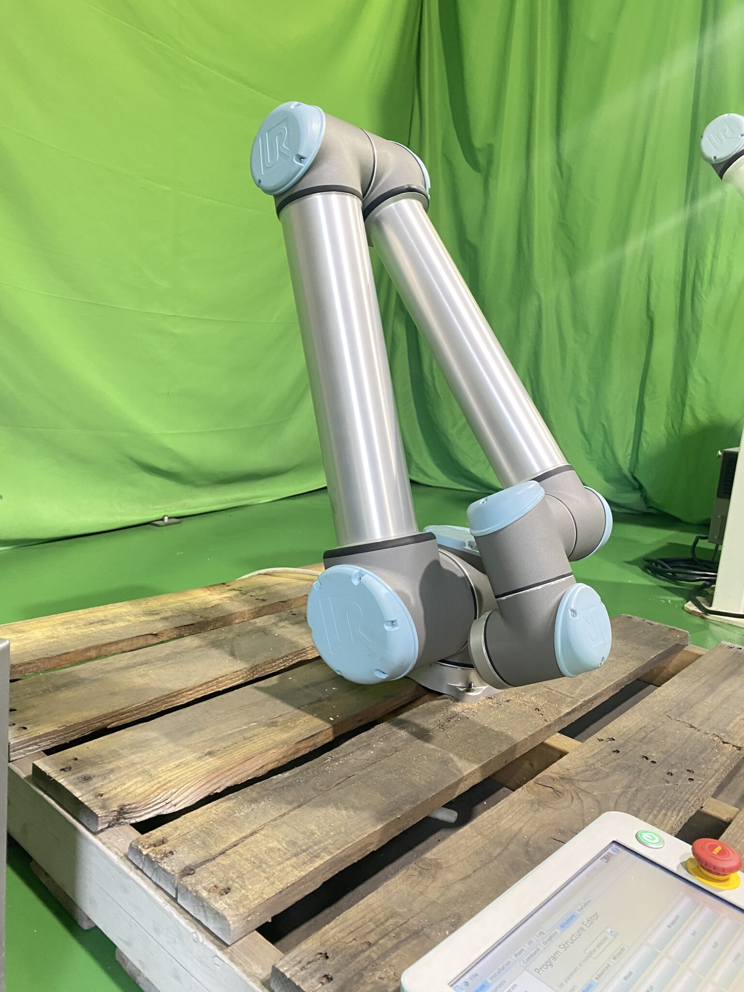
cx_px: 372
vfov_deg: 67.3
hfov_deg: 53.1
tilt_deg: -8.6
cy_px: 496
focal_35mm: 26
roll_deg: -6.3
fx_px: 745
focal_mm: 4.25
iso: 320
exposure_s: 1/40
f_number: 1.8
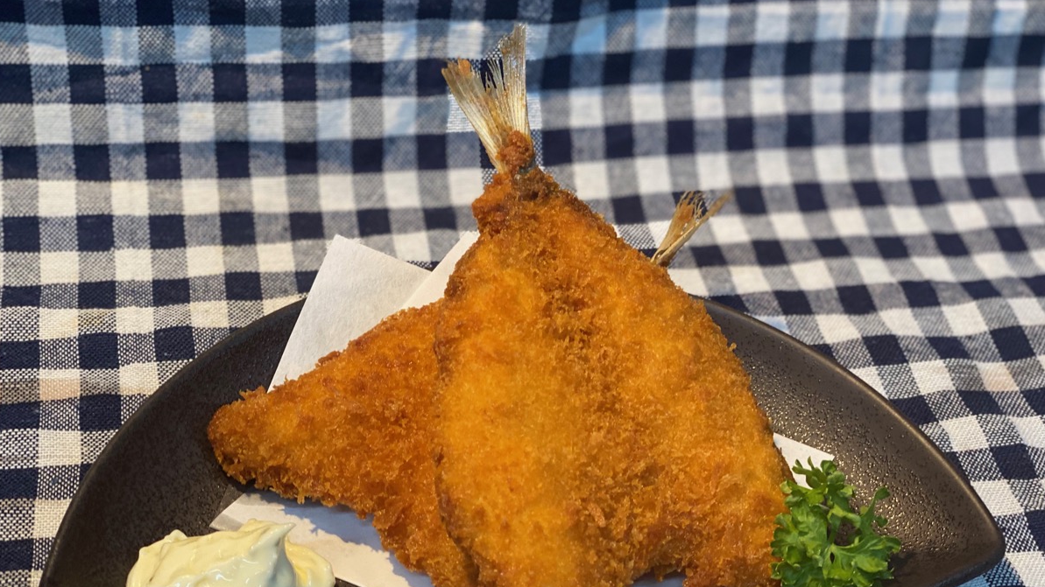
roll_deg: -7.5
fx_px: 1579
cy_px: 388
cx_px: 521
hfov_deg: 36.6
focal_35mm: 57
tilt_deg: -44.9
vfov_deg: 21.0
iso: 125
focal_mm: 6
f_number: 2
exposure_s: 1/40
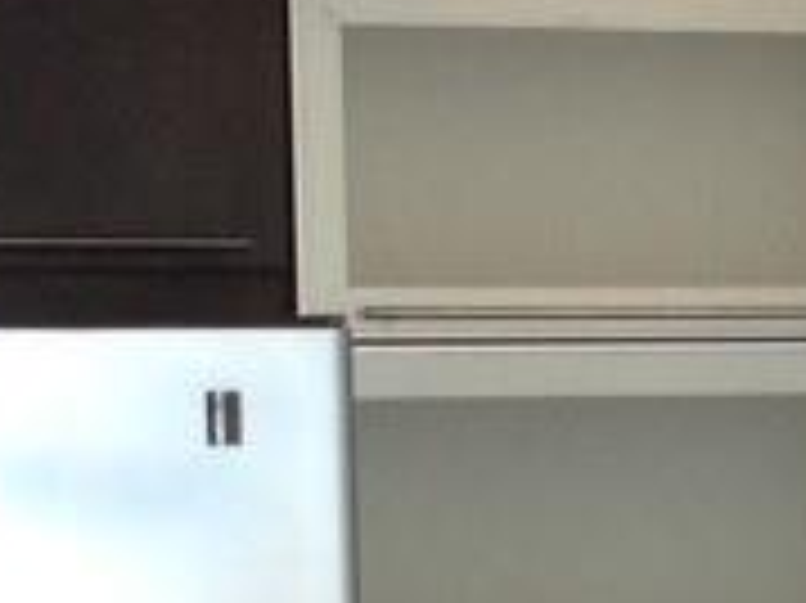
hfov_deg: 8.2
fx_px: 5561
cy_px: 738
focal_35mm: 239
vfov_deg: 6.2
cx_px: 1049
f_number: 2.4
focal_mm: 3.3
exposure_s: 1/60
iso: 40
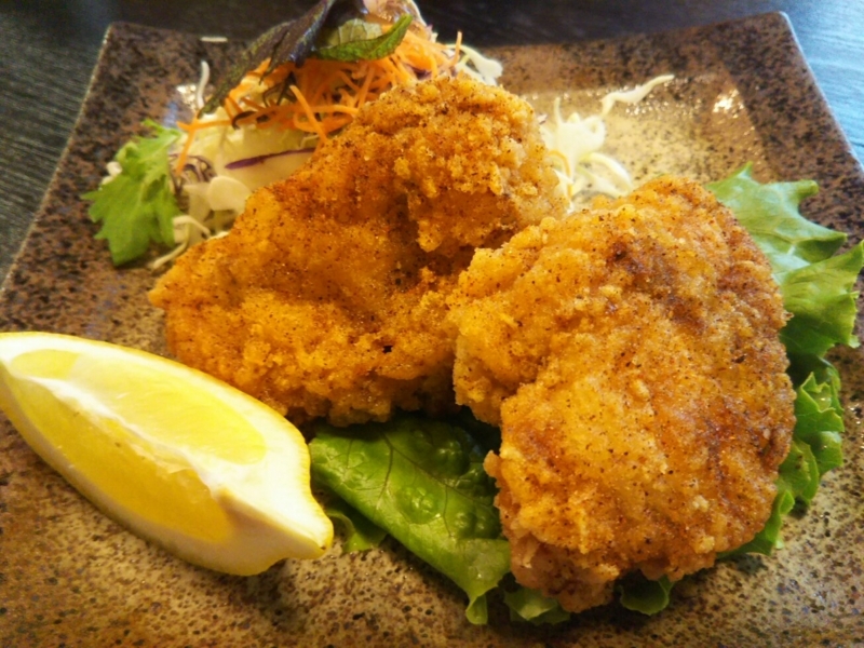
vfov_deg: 46.8
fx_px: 749
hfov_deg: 60.0
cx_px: 432
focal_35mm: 30
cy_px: 324
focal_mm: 4
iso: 200
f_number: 2.2
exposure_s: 1/50
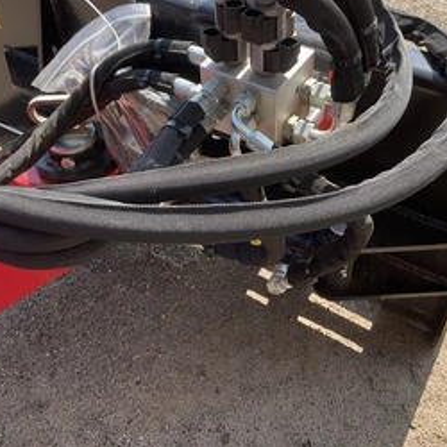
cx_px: 247
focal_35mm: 41
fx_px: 599
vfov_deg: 40.8
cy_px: 182
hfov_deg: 40.9
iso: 25
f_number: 1.8
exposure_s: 1/383
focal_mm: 3
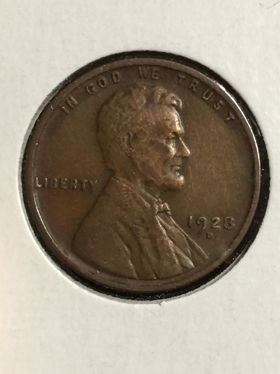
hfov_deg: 48.2
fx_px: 313
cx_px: 140
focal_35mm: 29
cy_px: 187
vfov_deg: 61.7
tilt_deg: -63.7
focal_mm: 4.15
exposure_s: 1/30
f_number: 2.2
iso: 125
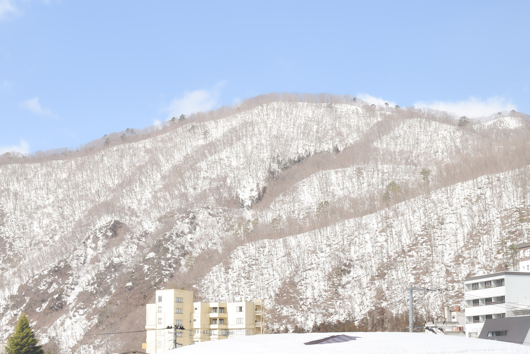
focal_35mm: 45
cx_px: 265
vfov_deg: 29.9
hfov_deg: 43.6
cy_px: 177
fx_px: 663
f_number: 9
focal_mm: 30
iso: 100
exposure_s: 1/320
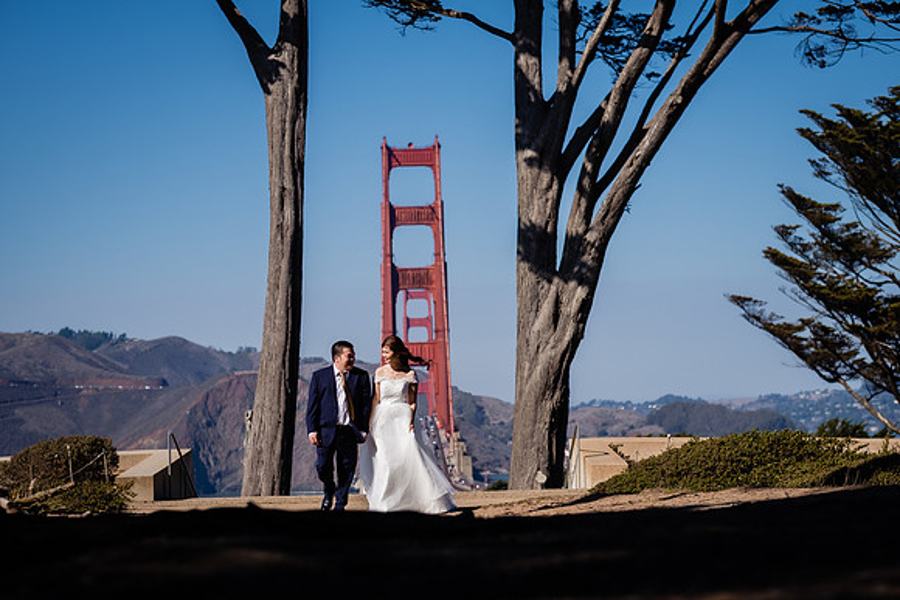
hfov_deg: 24.2
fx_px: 2100
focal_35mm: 84
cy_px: 300
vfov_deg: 16.3
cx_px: 450
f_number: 2.8
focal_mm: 56
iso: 160
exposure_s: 1/4000
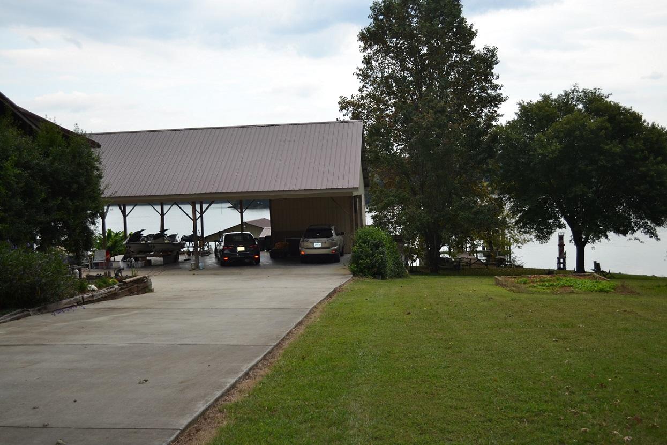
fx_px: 667
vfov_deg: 36.9
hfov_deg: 53.1
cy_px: 222
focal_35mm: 36
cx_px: 334
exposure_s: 1/200
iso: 100
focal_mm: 24
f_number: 4
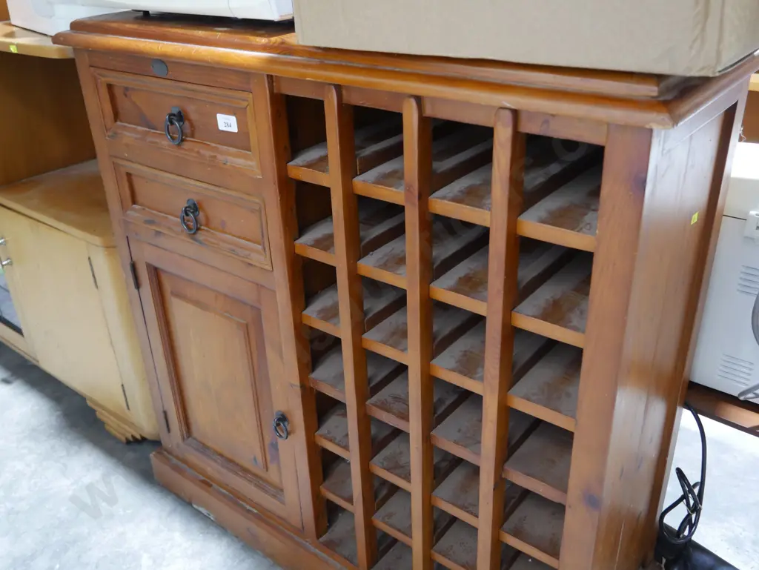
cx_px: 380
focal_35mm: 32
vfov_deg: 44.2
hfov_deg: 56.8
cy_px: 285
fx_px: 702
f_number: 3.6
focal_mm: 16
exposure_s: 1/60
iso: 1600
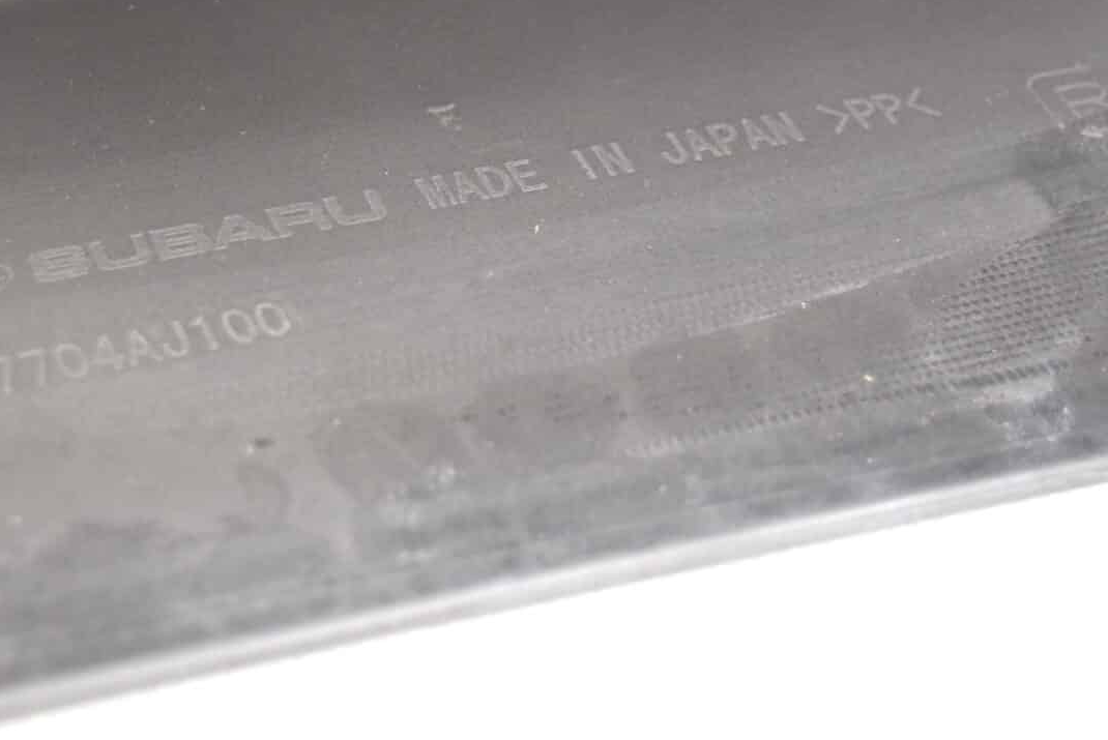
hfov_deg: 22.1
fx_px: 2833
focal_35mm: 92
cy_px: 206
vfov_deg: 14.8
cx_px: 413
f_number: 4.5
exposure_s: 1/60
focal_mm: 32
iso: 1250
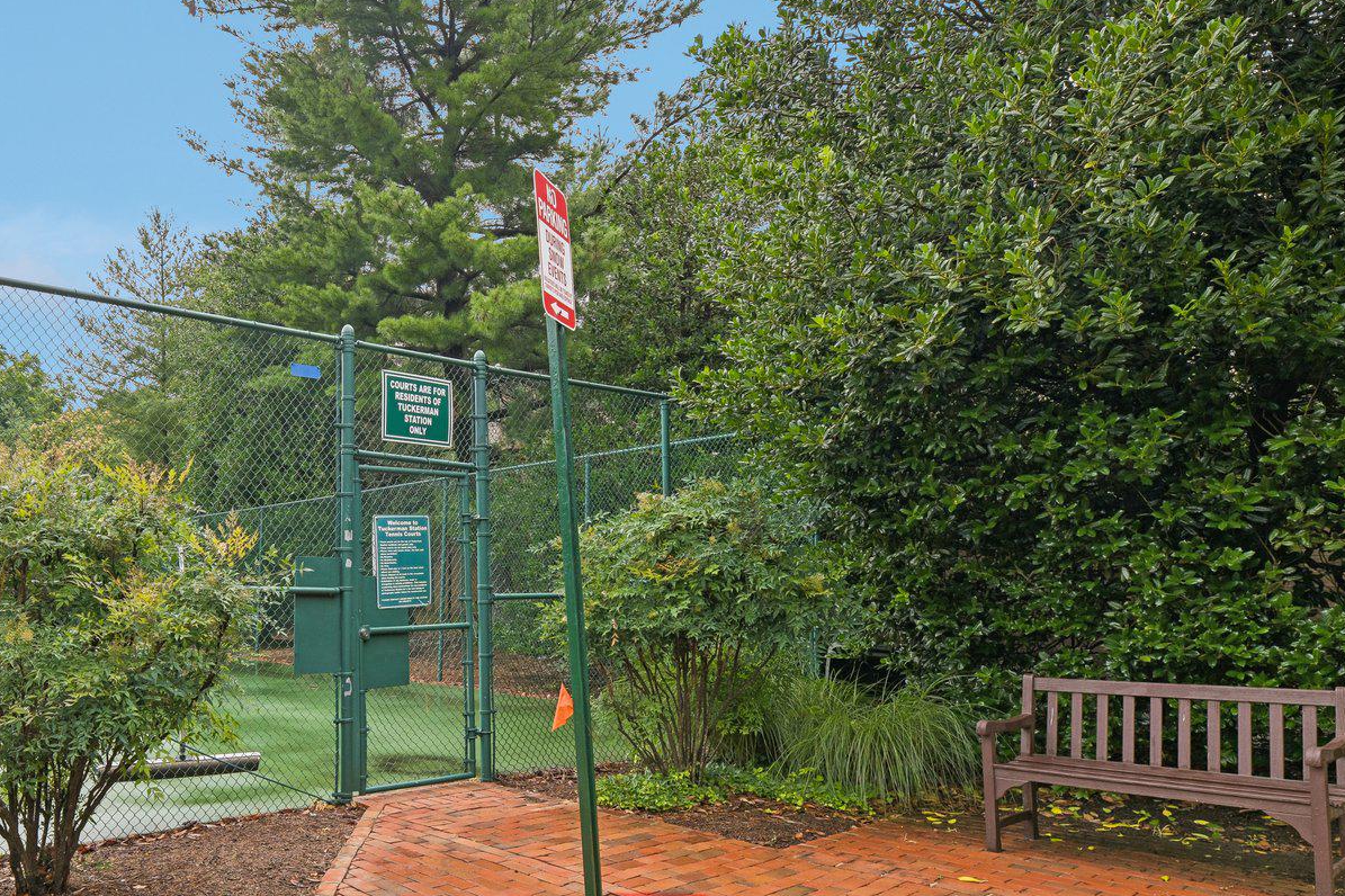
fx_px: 896
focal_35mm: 24
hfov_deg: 69.0
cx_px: 340
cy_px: 567
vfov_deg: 52.5
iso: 100
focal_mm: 14
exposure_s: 1/125
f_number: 8
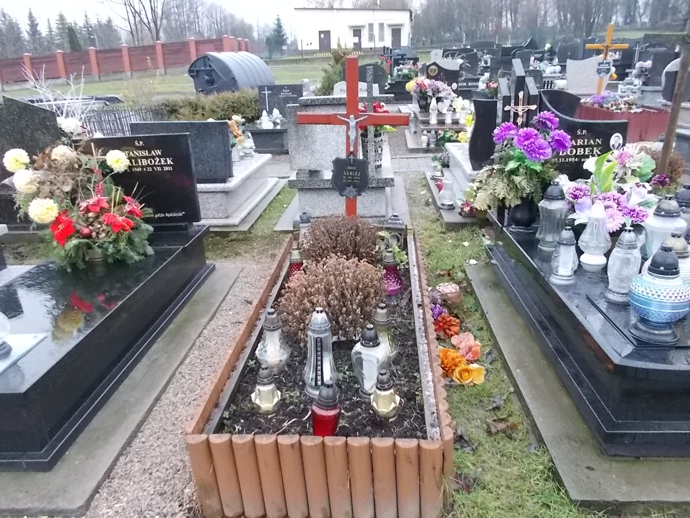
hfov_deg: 67.3
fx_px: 518
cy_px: 259
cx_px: 345
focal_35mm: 26
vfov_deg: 53.1
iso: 400
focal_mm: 4.6
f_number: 3.2
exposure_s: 1/50
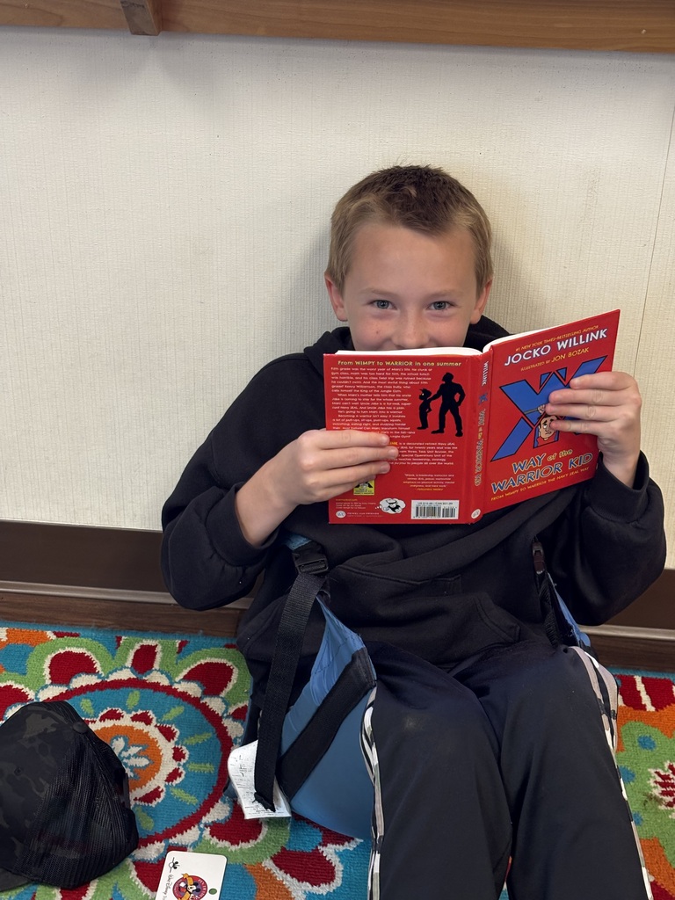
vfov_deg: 36.8
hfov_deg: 28.0
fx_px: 1352
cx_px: 338
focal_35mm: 52
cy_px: 450
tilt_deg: -28.9
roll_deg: -2.5
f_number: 1.6
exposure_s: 1/60
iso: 125
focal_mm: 5.96
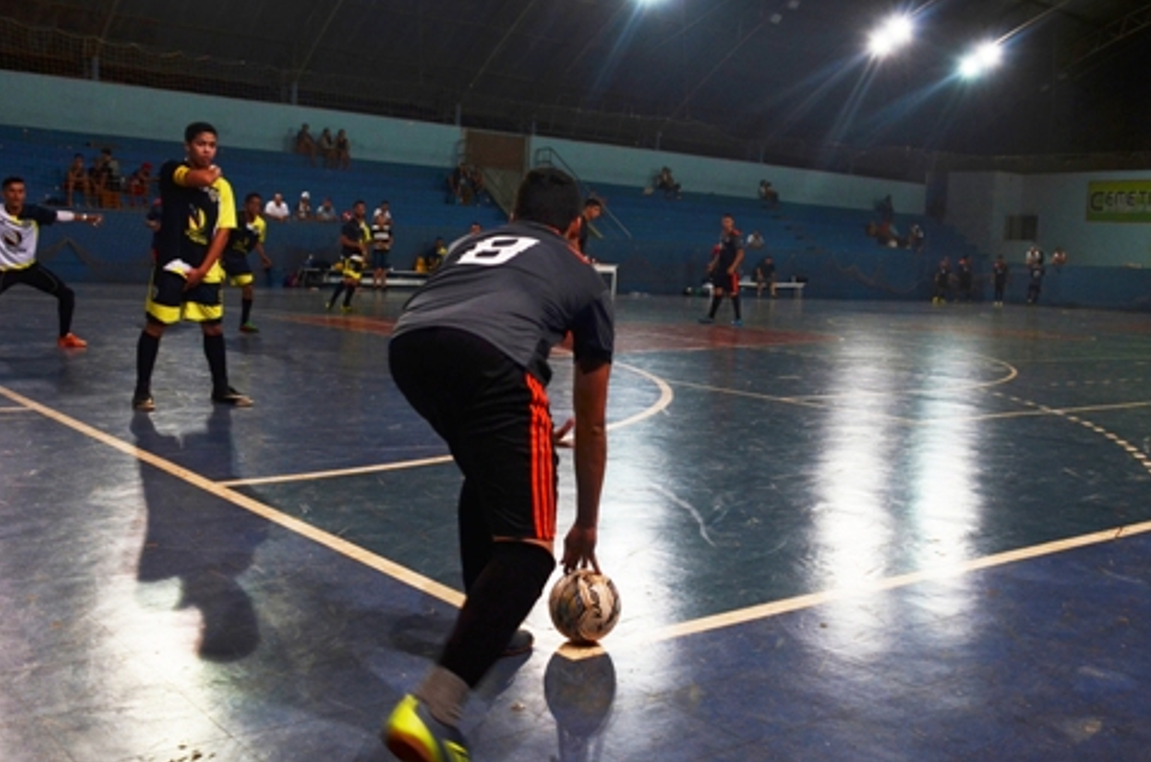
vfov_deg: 36.7
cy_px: 355
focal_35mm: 36
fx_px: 1149
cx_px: 561
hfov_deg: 53.2
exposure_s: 1/50
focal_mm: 18
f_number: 5
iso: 400
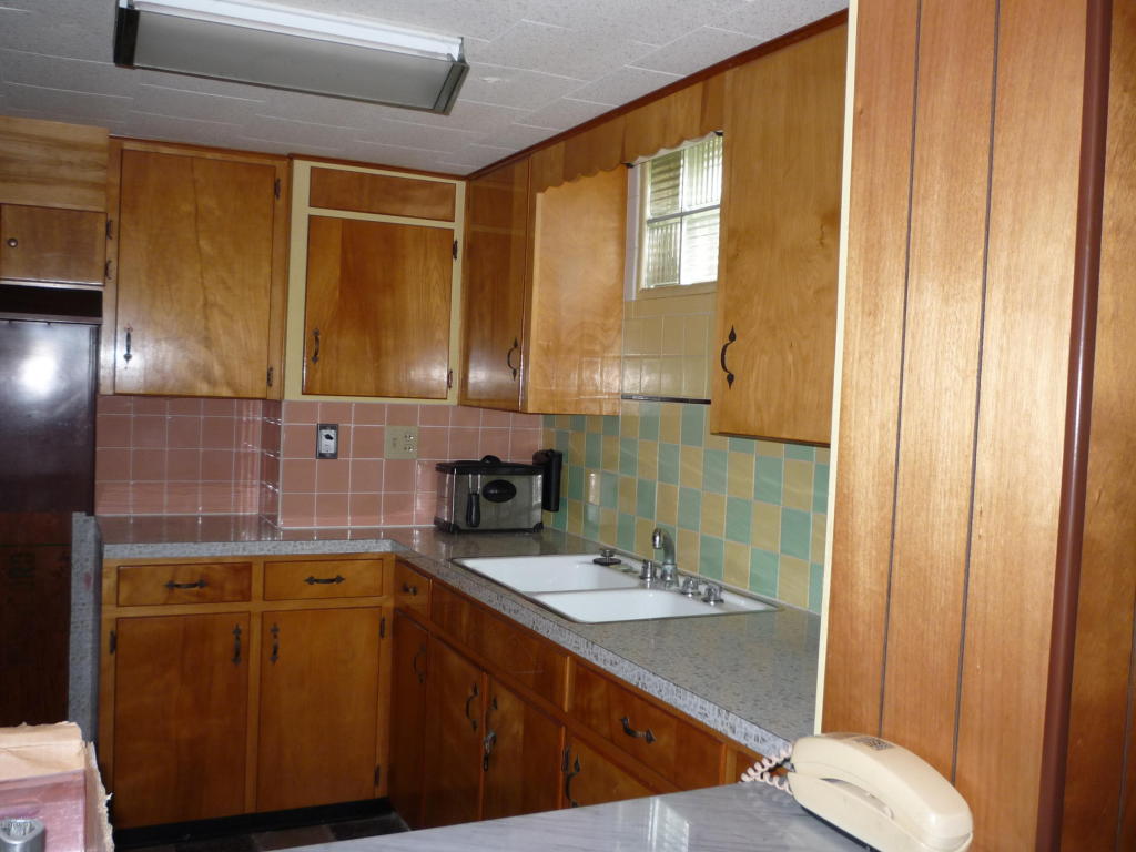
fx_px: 1050
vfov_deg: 44.2
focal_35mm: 32
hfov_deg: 56.8
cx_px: 568
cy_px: 426
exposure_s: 1/30
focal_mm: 5.2
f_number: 3.3
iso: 125
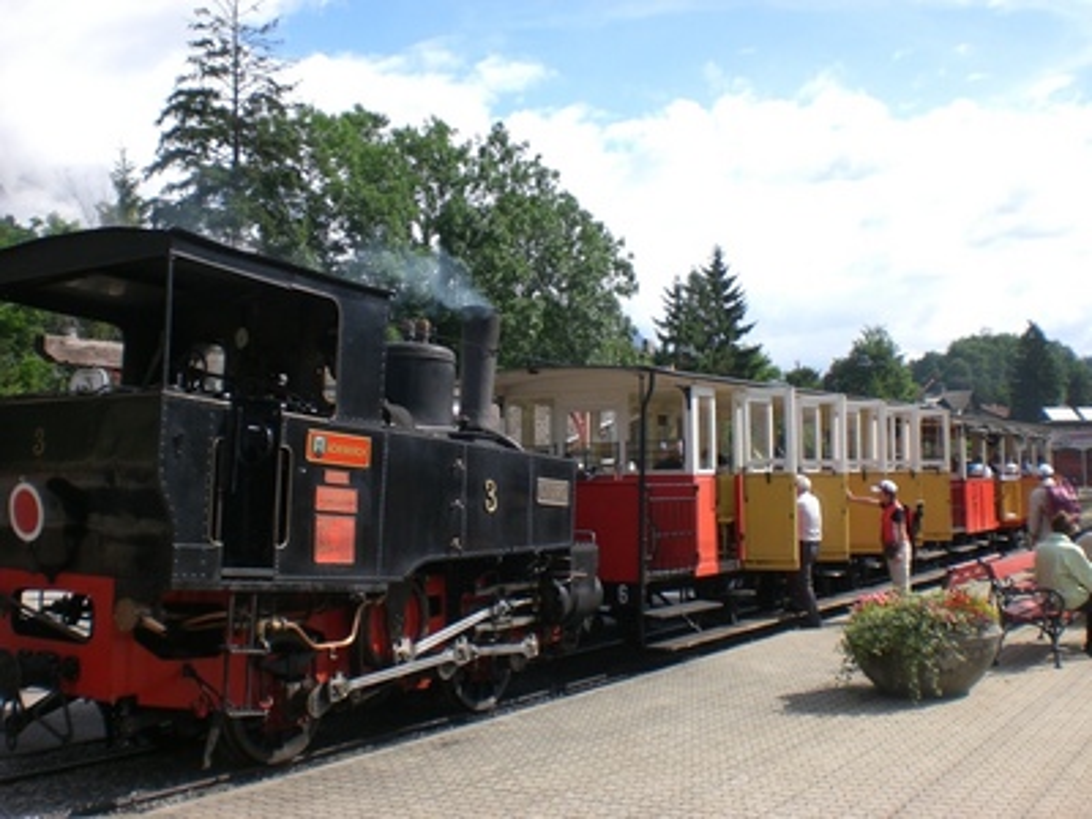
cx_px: 546
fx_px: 1199
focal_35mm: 38
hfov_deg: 49.0
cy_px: 410
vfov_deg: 37.7
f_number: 4.4
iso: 50
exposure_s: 1/400
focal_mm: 6.3
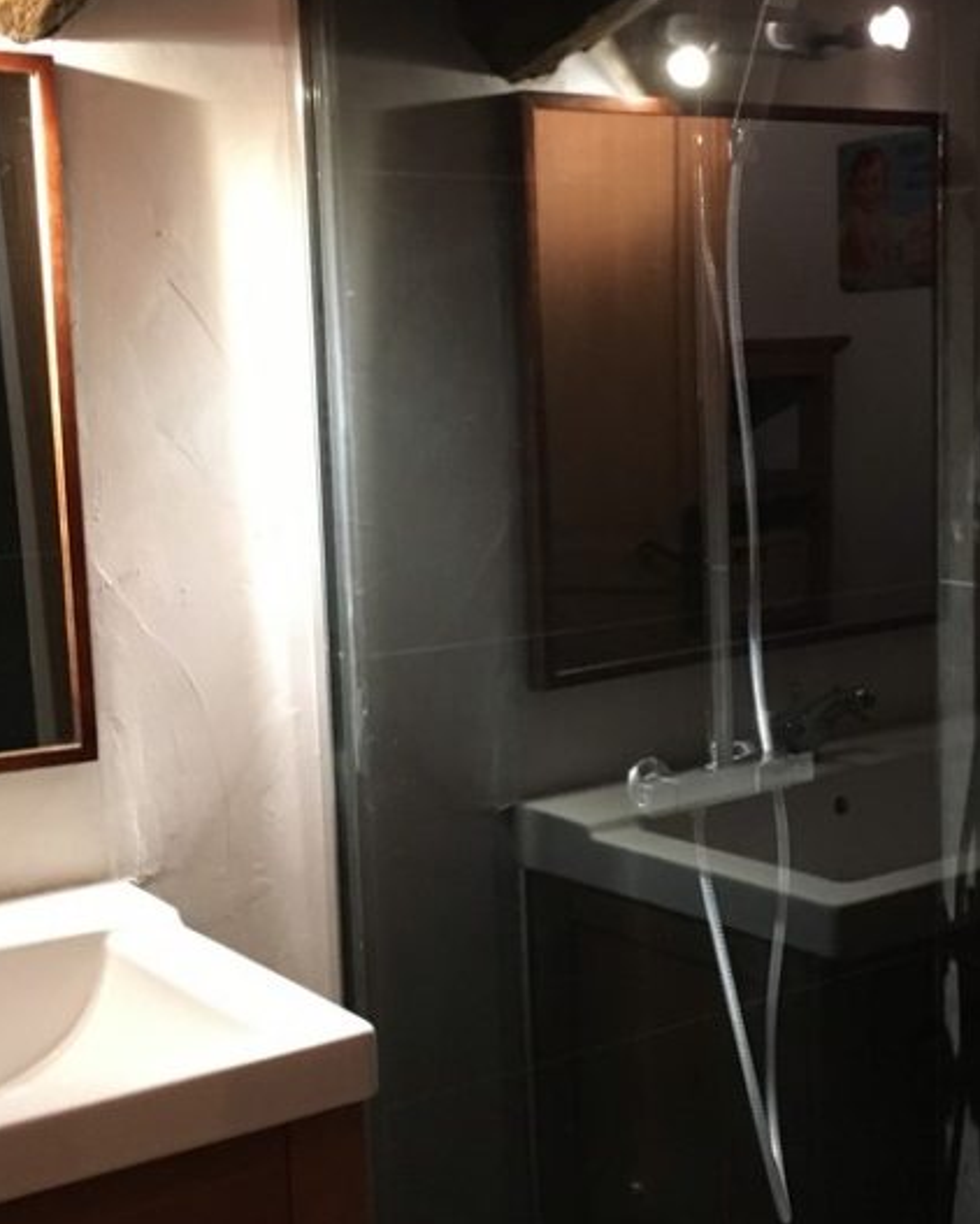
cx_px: 657
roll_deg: +1.0
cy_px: 636
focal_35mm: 55
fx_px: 1993
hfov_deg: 27.5
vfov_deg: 34.1
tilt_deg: -7.7
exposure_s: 1/17
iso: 250
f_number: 2.2
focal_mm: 4.15
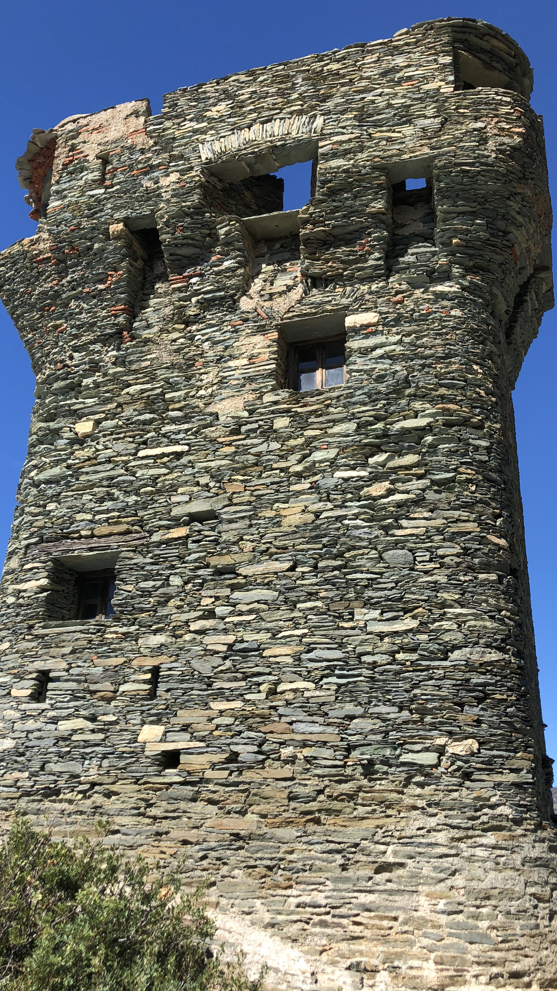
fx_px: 814
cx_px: 310
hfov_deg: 37.7
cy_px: 493
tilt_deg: +25.4
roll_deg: -0.6
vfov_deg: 62.6
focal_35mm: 31
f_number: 1.8
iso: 20
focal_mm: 4
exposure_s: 1/1333
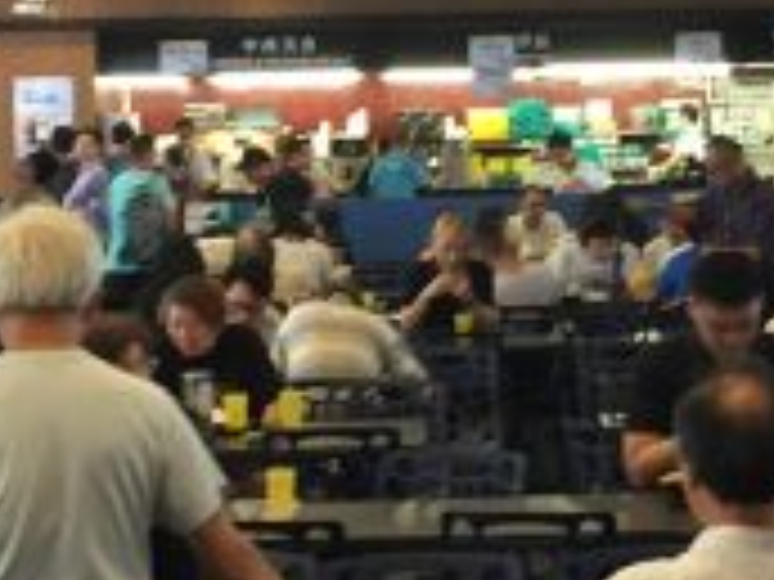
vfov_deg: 12.5
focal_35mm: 118
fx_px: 2638
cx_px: 608
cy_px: 218
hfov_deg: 16.6
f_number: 2.2
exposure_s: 1/33
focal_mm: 4.15
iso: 125
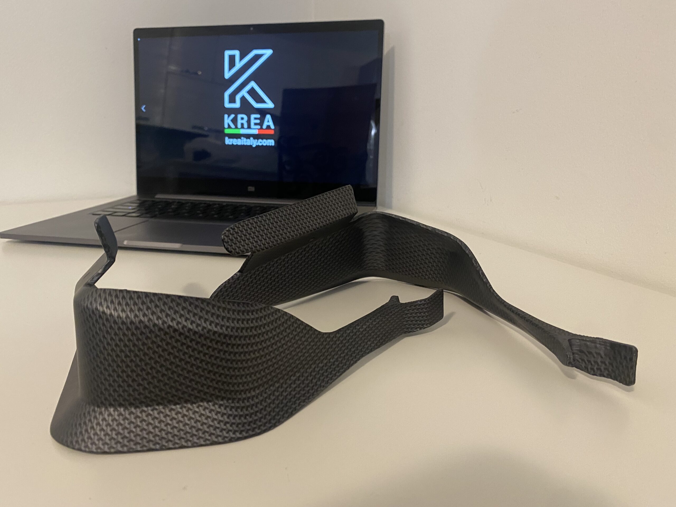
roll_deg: -0.5
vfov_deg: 53.1
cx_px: 338
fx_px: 508
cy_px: 254
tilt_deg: -15.5
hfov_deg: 67.3
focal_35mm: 26
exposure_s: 1/33
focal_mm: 4.25
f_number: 1.8
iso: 320
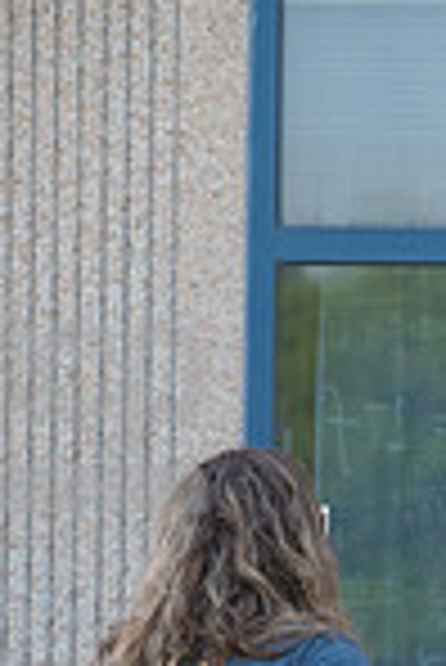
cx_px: 599
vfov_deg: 4.1
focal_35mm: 502
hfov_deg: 2.7
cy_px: 900
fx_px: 9306
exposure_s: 1/1600
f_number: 5.6
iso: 2500
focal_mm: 165
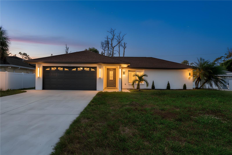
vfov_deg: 53.1
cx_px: 116
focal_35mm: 24
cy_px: 78
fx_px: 155
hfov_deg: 73.8
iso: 320
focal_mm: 16
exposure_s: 1/640
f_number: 9
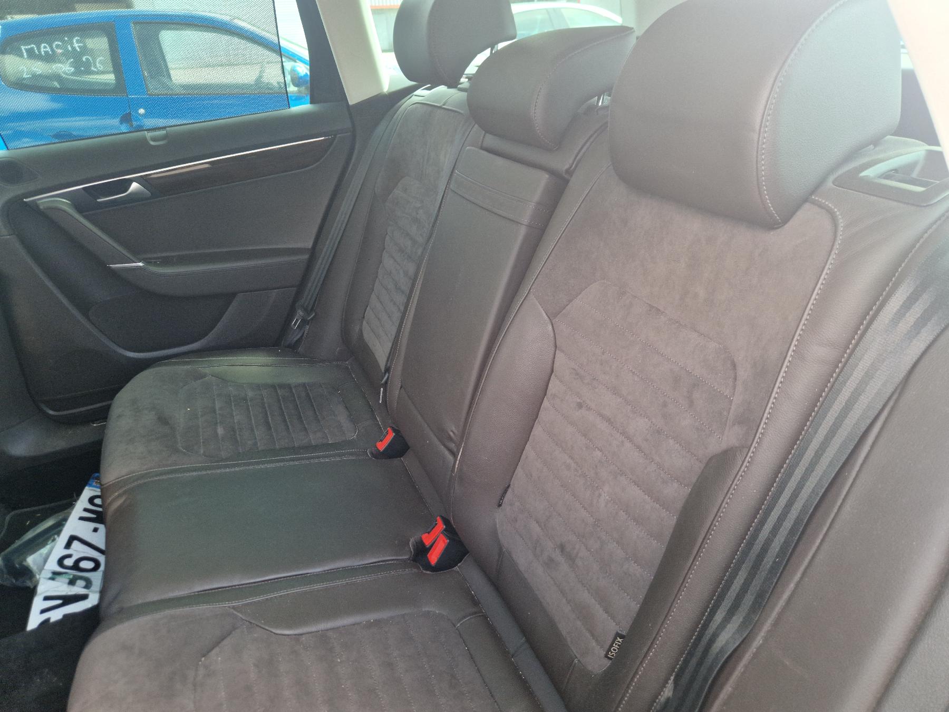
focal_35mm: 23
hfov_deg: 73.9
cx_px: 474
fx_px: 631
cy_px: 356
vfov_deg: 58.9
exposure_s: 1/50
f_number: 1.8
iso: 50
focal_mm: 5.4
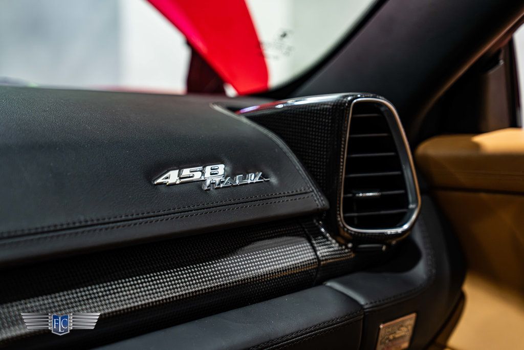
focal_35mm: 70
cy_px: 175
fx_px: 1019
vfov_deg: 19.5
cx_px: 262
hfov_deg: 28.8
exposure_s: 1/25
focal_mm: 70
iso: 1600
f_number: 4
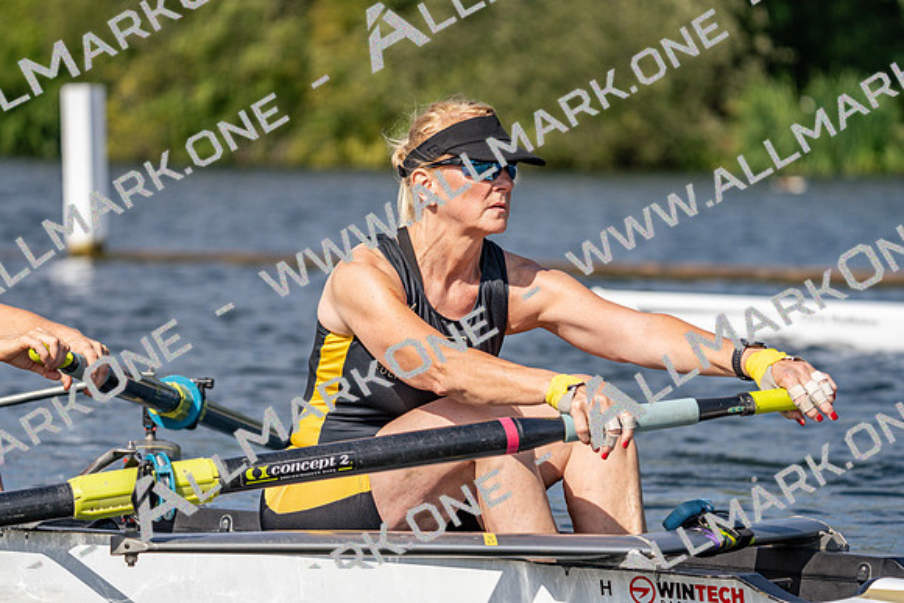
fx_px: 5601
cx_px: 452
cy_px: 302
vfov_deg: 6.2
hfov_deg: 9.2
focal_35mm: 223
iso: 160
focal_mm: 223
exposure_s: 1/1600
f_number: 5.6
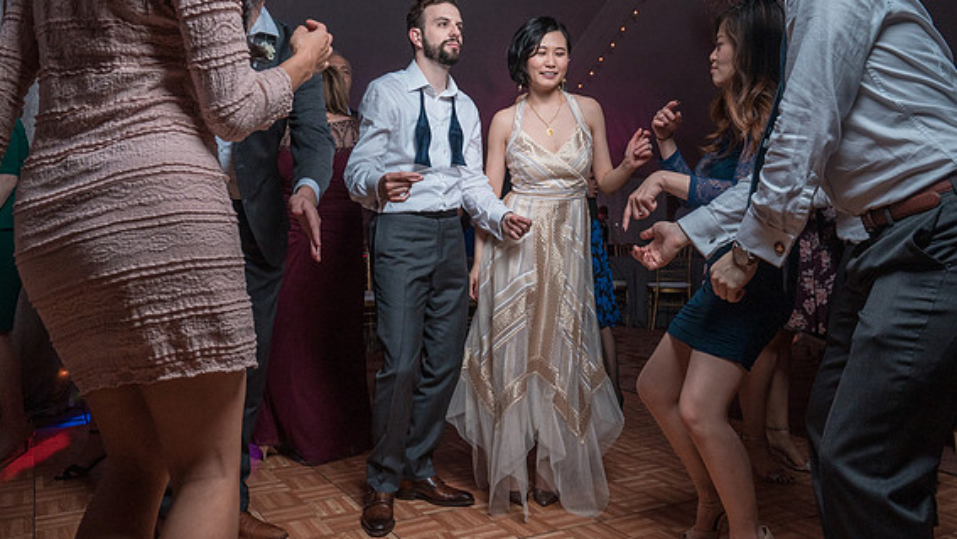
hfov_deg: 66.0
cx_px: 499
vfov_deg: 40.1
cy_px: 228
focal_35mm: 29
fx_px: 736
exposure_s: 1/200
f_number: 5.6
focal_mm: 25
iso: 2000
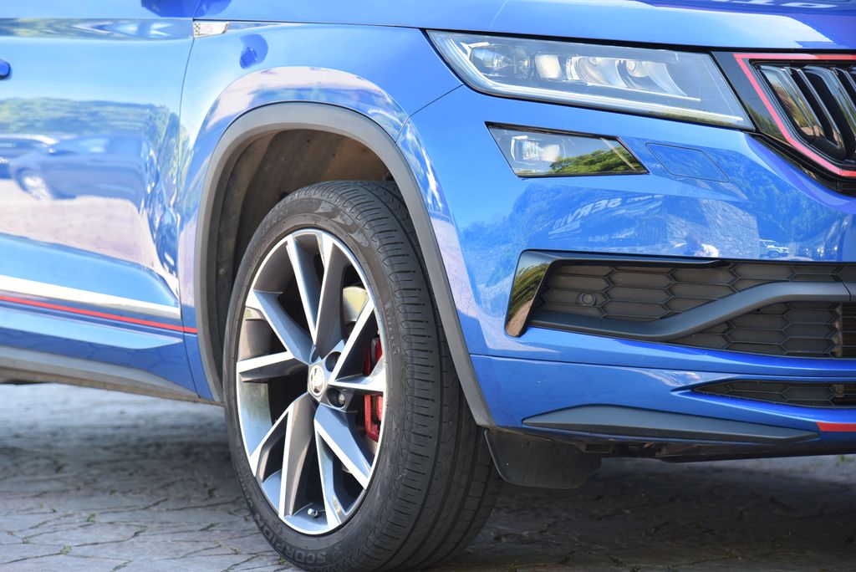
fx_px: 2855
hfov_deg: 17.1
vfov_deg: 11.4
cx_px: 428
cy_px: 286
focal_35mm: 120
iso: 500
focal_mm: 120
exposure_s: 1/125
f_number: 5.6
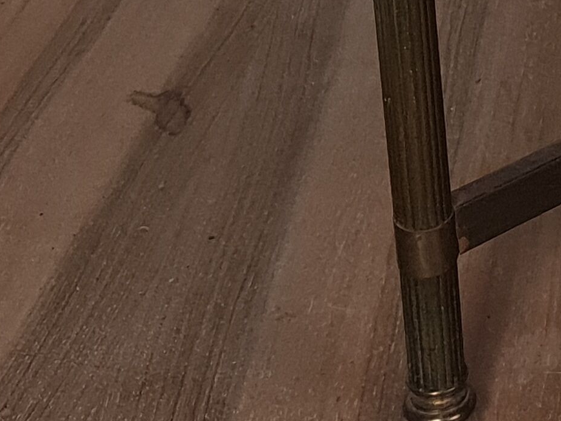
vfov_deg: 12.1
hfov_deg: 14.2
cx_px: 1166
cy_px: -330
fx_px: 1831
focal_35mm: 113
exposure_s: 1/100
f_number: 1.8
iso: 80
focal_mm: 5.4
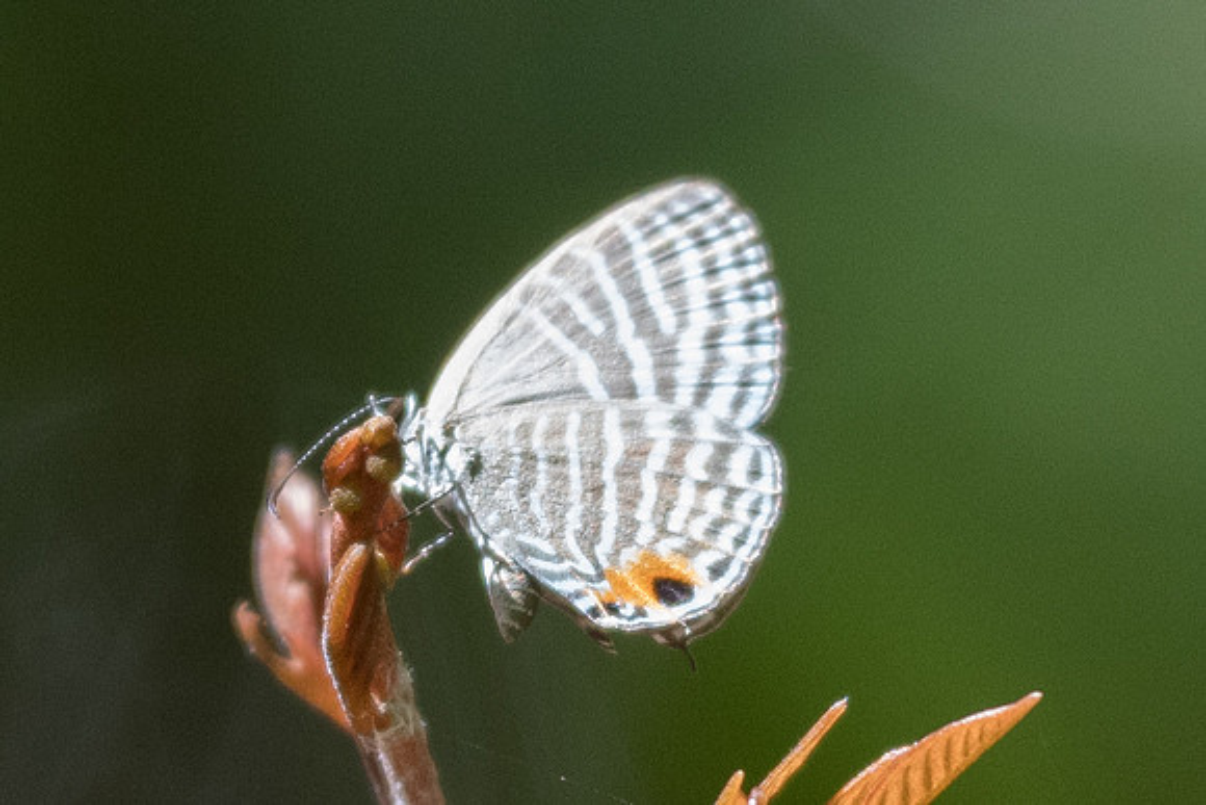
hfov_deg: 2.0
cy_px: 484
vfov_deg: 1.4
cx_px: 895
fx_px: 33828
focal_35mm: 1010
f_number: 3.2
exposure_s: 1/2500
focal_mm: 150
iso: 800
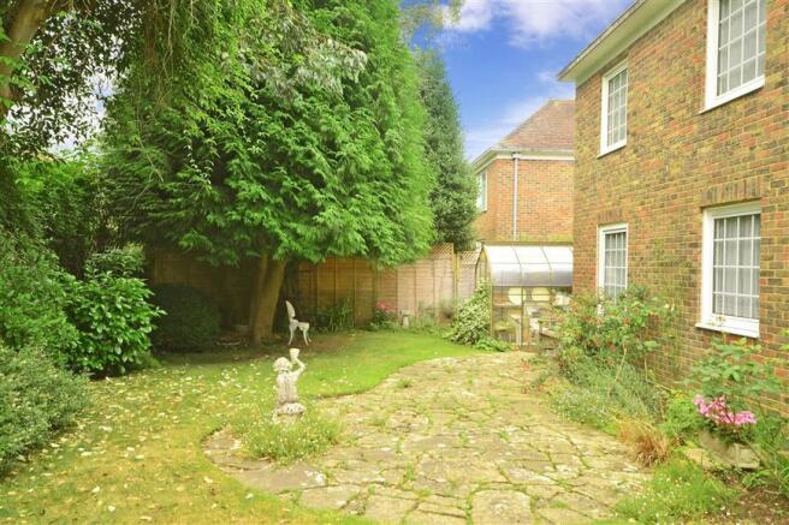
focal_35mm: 30
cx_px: 394
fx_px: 657
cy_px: 262
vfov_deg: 43.6
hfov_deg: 61.9
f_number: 5.6
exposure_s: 1/60
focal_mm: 20
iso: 200
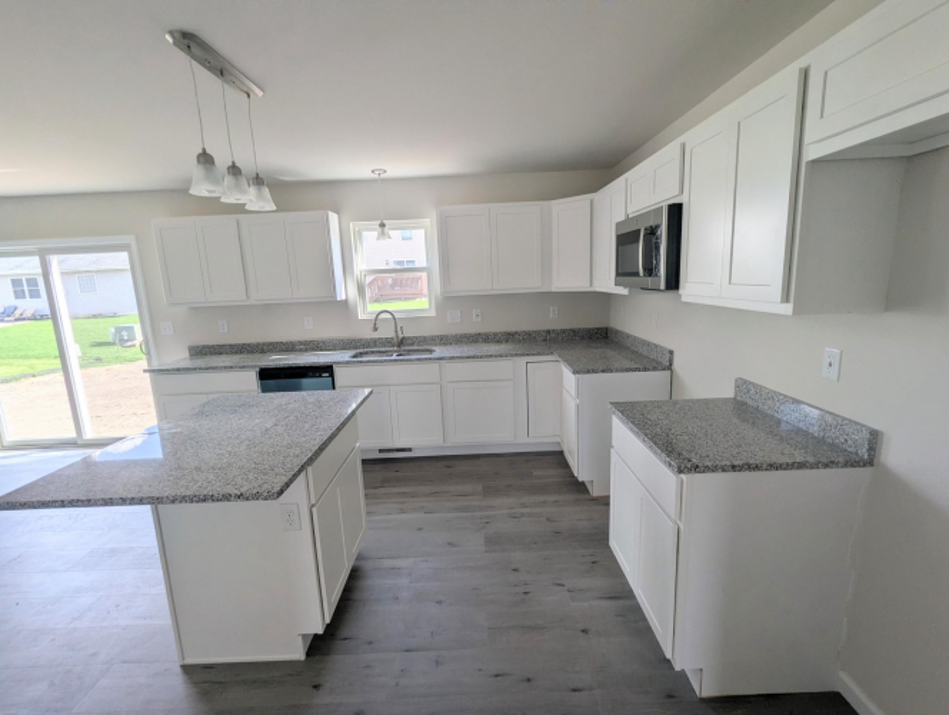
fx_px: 439
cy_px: 358
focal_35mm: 16
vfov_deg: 78.2
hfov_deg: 94.4
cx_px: 474
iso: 49
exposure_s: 1/199
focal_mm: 2.35
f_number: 2.2
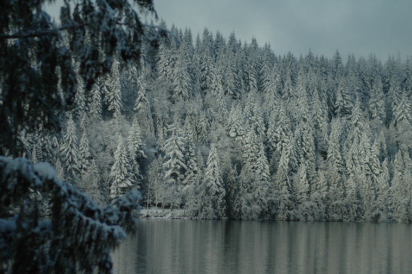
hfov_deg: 14.4
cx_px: 206
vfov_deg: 9.6
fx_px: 1629
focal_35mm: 142
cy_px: 137
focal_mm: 95
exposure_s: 1/500
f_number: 5.6
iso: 200
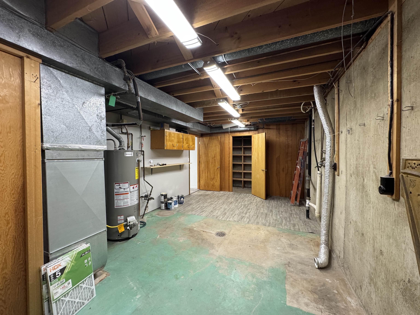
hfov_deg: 102.1
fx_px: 170
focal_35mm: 14
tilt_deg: -0.9
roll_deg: -0.5
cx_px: 210
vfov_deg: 85.7
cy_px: 158
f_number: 2.2
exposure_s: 1/60
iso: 250
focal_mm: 2.22
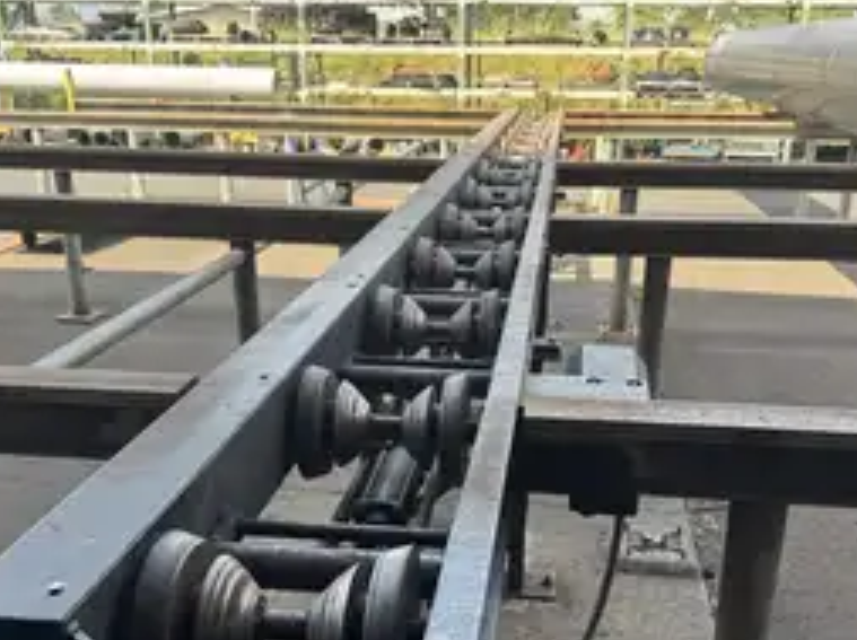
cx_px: 447
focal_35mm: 38
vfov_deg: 37.2
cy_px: 430
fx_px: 939
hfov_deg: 49.0
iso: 80
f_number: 1.8
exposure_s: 1/593
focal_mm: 6.8
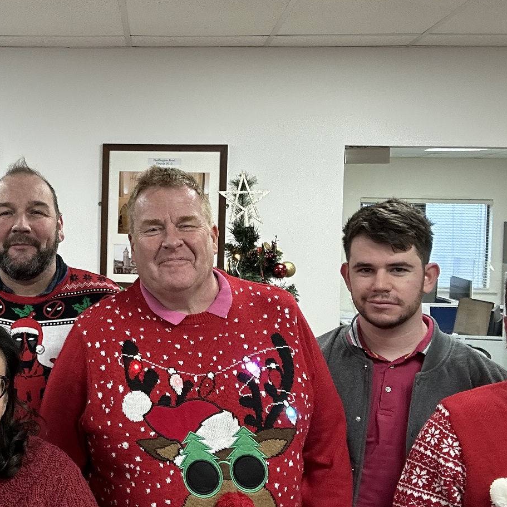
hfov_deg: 35.9
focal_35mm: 45
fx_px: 746
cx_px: 77
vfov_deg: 37.5
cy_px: 227
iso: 100
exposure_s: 1/51
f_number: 1.9
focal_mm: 2.69
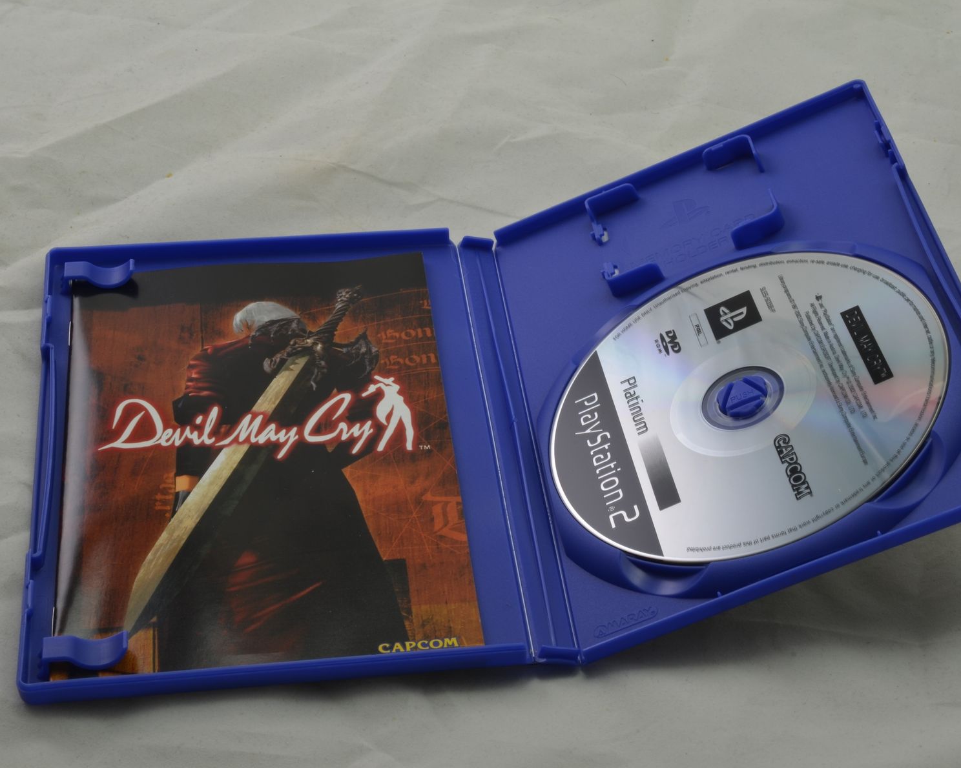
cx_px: 509
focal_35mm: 68
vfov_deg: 22.5
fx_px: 1934
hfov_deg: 27.9
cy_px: 384
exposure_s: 1/2
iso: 100
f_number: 20
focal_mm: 40
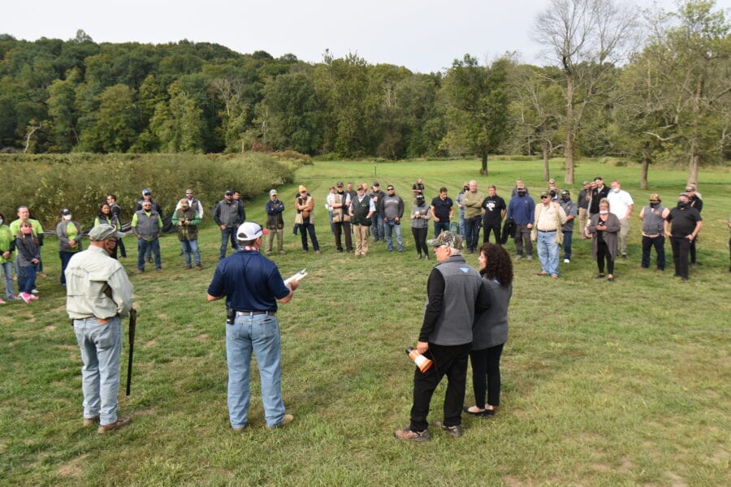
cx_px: 366
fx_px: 609
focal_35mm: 30
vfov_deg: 43.6
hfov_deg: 61.9
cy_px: 244
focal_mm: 20
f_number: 8
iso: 220
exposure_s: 1/250
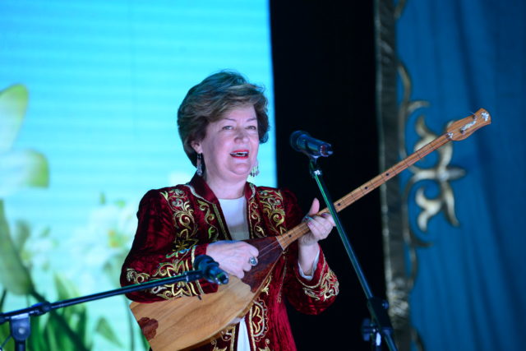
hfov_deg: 10.3
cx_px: 263
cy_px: 176
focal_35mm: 200
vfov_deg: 6.9
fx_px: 2923
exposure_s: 1/160
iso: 640
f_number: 5.3
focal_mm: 200
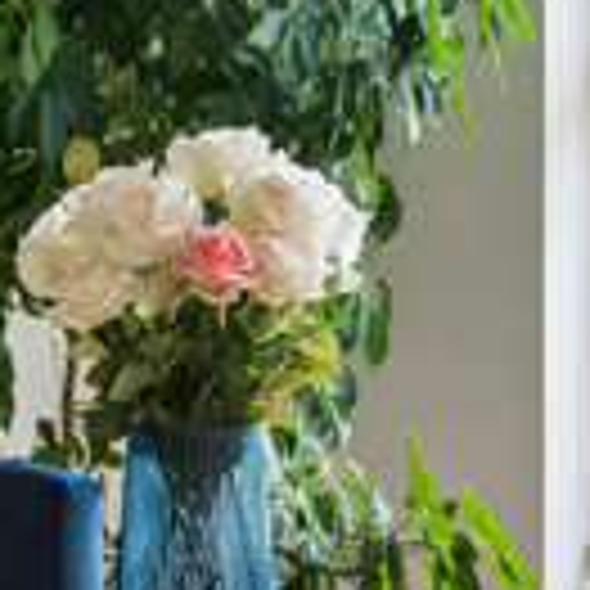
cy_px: 232
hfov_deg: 8.0
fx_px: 4107
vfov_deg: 8.2
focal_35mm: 213
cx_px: -329
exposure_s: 1/160
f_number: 2.8
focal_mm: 41
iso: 400
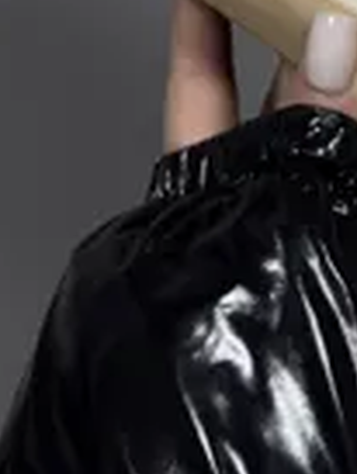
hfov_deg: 16.9
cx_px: 412
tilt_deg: -8.9
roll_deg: +1.6
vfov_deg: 21.3
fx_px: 1153
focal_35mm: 84
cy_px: -121
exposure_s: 1/112
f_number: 1.78
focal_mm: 6.76
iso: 200
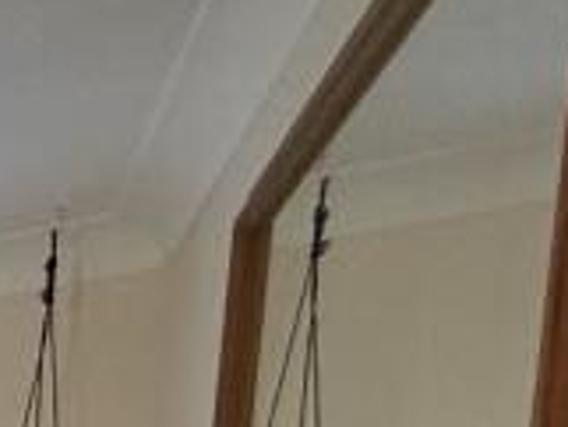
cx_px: -1171
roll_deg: +2.4
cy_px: 1002
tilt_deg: -7.6
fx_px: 1461
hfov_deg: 11.3
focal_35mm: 89
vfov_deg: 13.0
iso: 320
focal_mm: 2.22
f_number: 2.2
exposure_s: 1/77
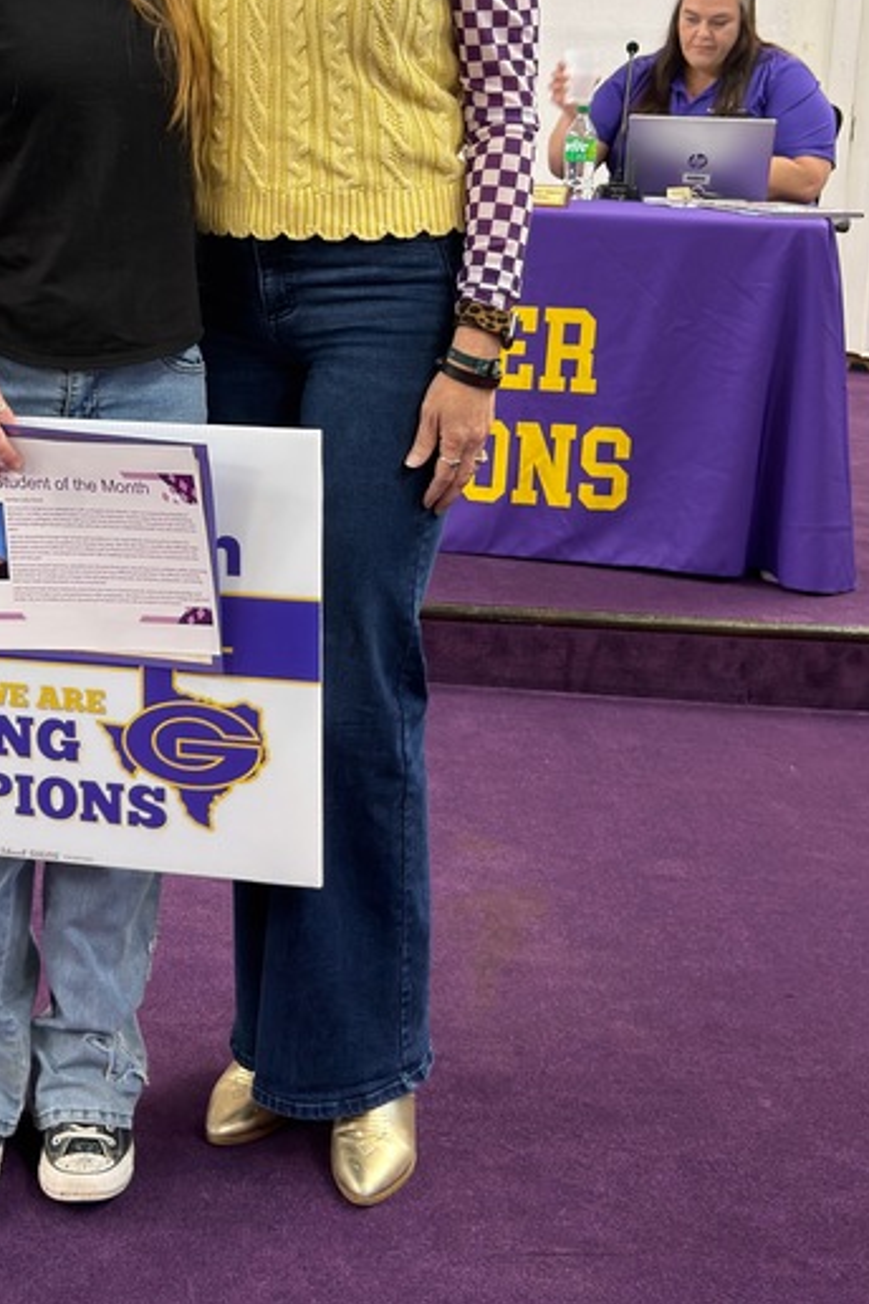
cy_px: 364
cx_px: 222
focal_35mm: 58
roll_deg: -2.4
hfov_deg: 23.2
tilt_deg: -8.1
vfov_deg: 33.9
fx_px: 2100
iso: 250
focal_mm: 6.76
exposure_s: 1/40
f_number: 1.78
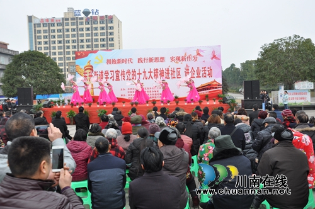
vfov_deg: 39.9
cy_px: 104
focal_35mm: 33
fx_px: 288
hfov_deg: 57.3
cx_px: 158
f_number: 9
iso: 200
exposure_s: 1/80
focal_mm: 22
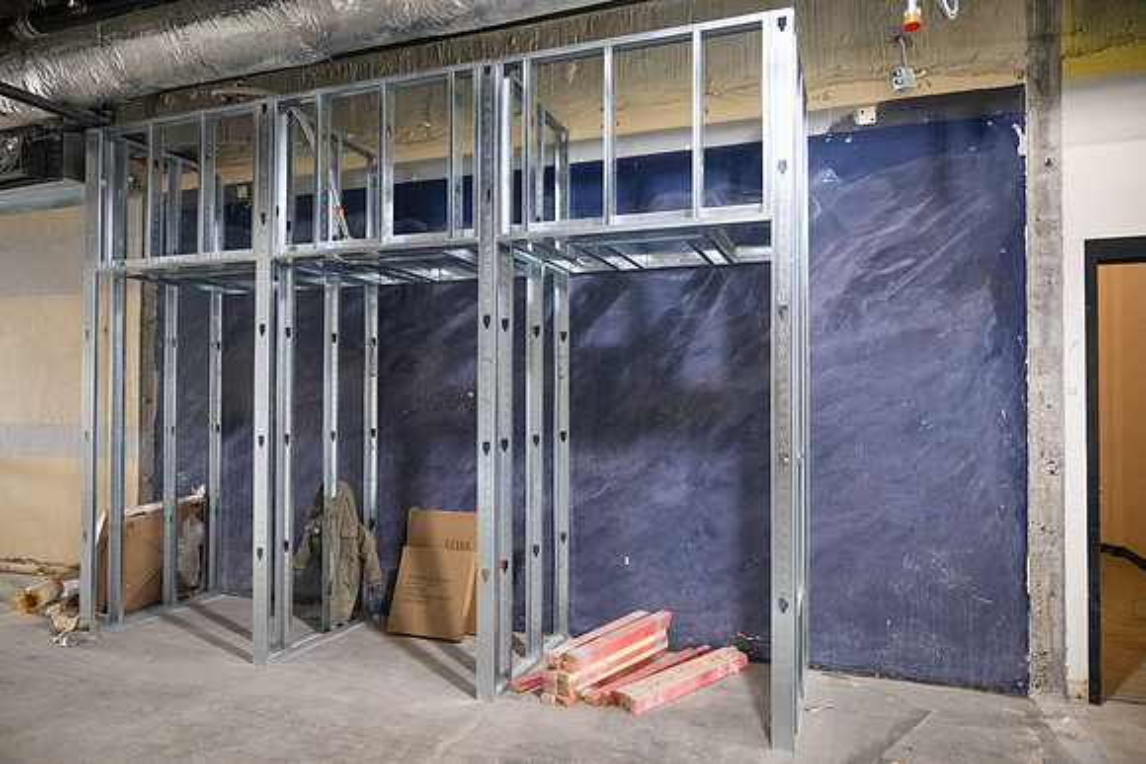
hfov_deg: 73.7
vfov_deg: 53.2
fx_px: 764
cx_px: 573
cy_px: 382
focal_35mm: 24
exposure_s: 1/250
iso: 6400
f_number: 4
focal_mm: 24
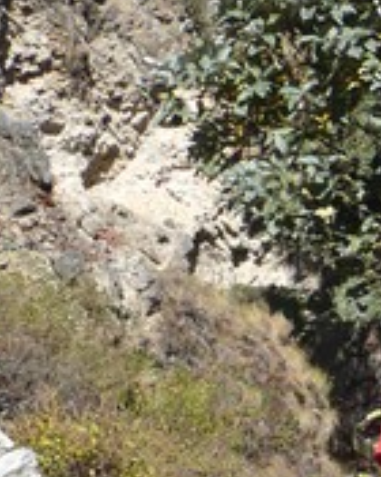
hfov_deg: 11.7
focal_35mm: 117
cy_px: 515
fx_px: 1649
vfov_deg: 16.0
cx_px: 781
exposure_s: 1/160
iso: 100
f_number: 8
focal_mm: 5.8
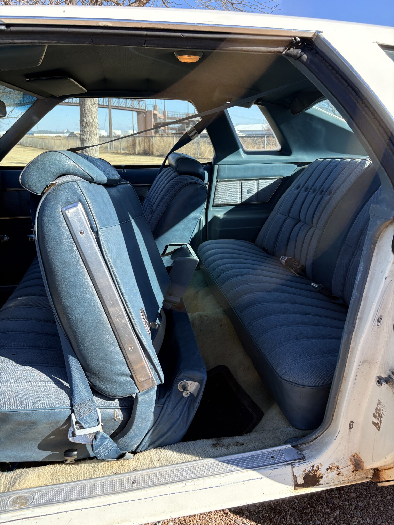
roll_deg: +0.0
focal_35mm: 26
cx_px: 197
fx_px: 395
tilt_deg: -16.3
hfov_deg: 53.1
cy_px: 262
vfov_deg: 67.3
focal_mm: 5.96
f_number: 1.6
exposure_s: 1/1064
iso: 50
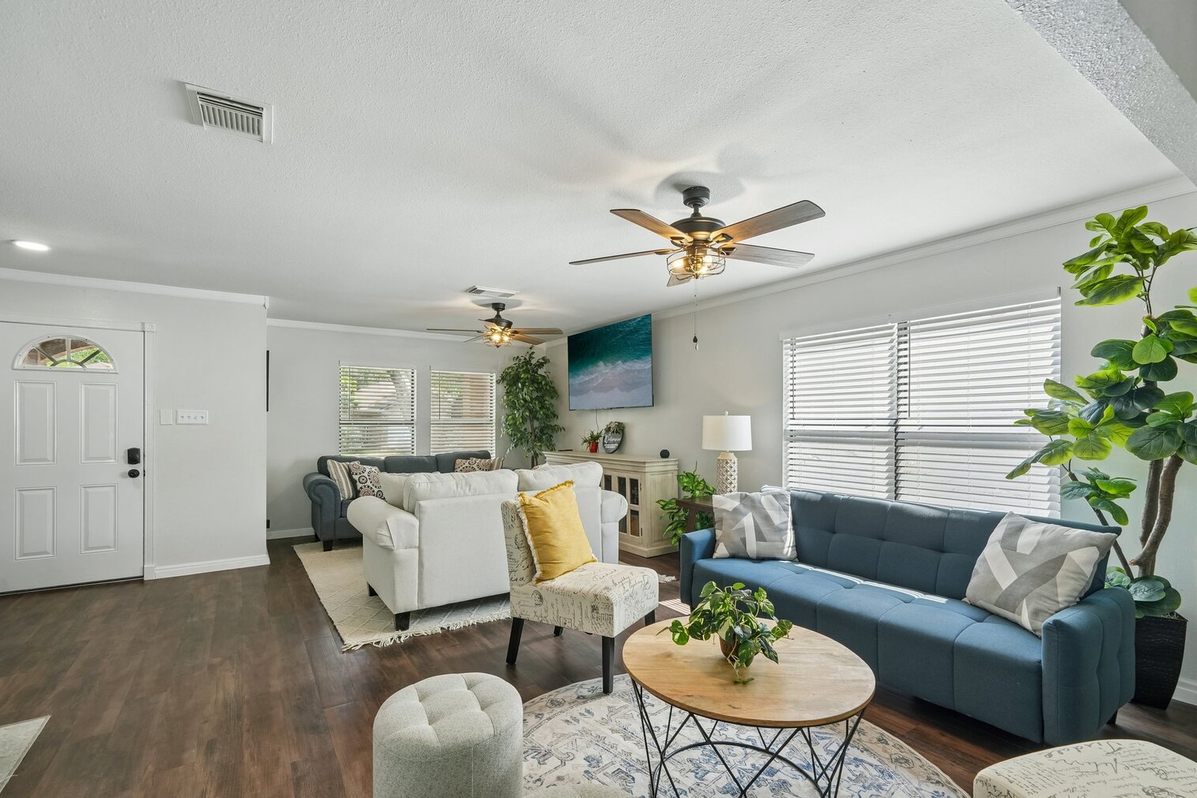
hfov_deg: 96.7
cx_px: 595
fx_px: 532
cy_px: 420
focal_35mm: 16
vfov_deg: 73.7
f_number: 8
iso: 500
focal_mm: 15
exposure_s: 1/60
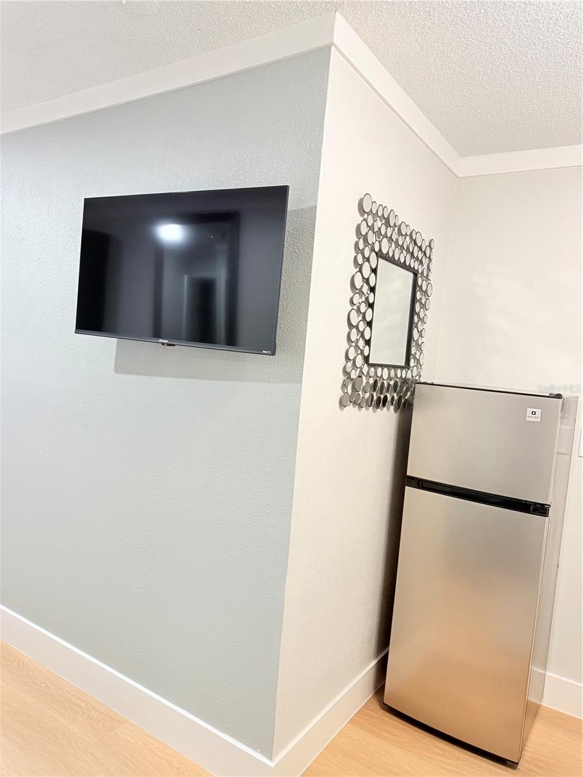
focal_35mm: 24
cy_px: 388
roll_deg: -5.1
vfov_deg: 71.6
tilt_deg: -2.7
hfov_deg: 56.8
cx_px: 292
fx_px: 539
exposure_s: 1/59
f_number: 1.78
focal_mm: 6.76
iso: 250
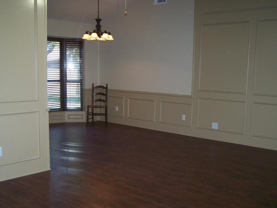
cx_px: 145
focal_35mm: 42
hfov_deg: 44.8
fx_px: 336
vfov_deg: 34.3
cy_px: 114
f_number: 2.8
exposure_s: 1/60
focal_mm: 6.3
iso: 160
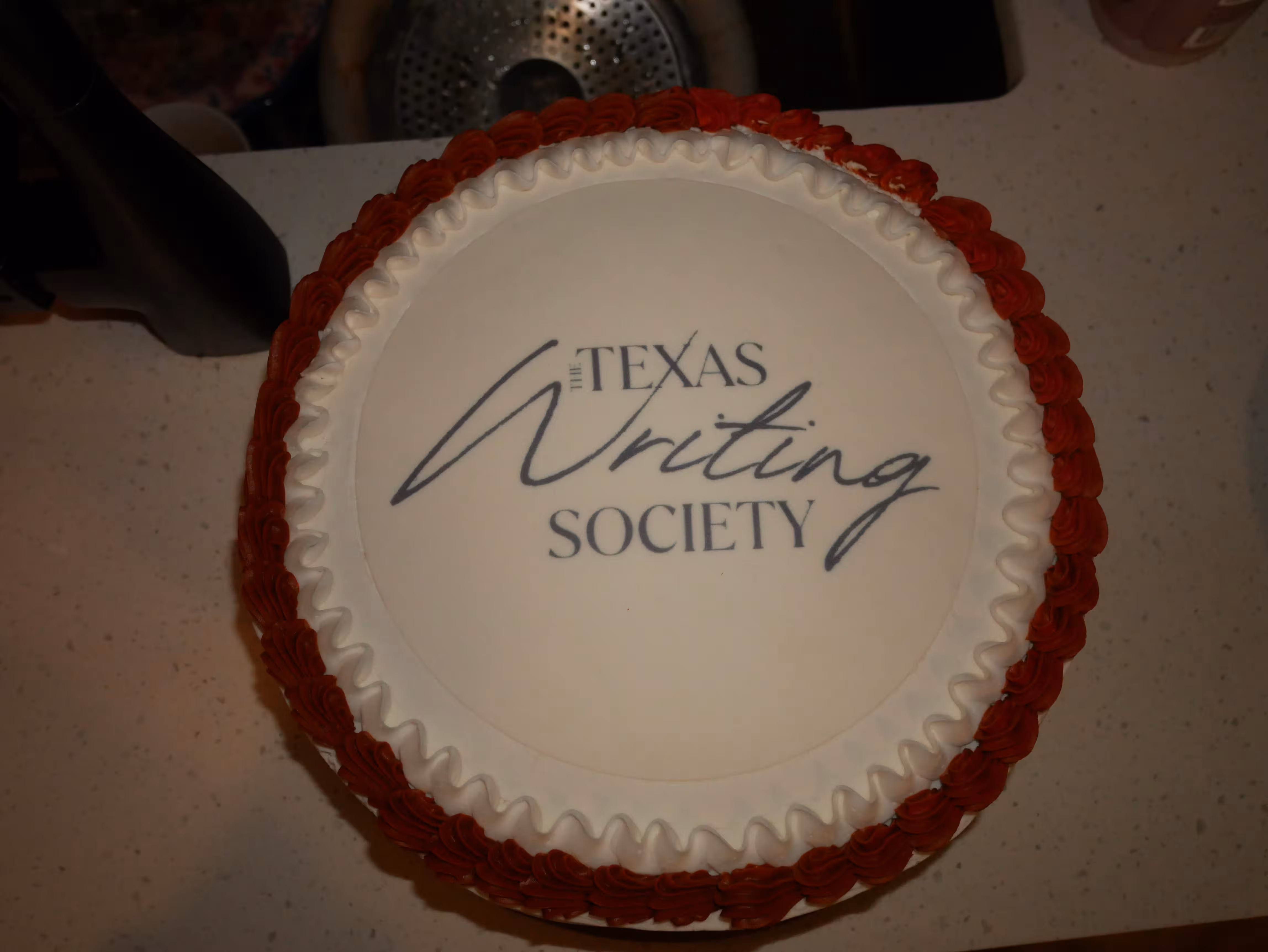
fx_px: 1099
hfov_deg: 59.9
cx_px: 634
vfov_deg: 46.8
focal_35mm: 30
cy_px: 476
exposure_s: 1/80
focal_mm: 15
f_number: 3.8
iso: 1600
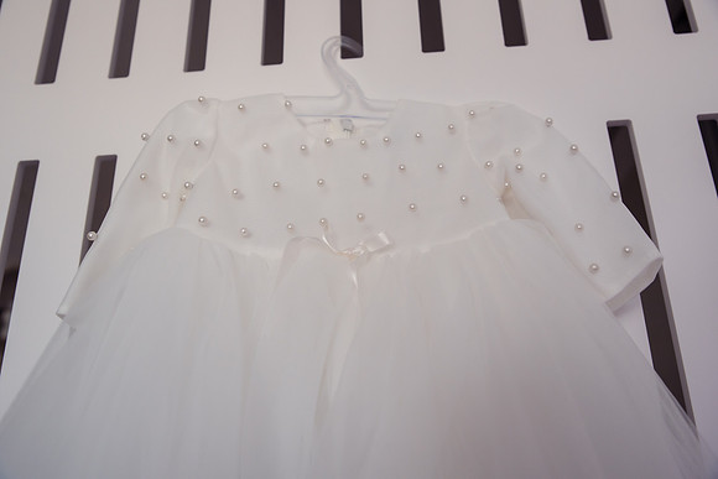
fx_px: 638
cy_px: 240
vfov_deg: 41.1
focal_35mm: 32
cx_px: 359
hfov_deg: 58.7
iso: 640
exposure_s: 1/160
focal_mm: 32
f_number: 4.5
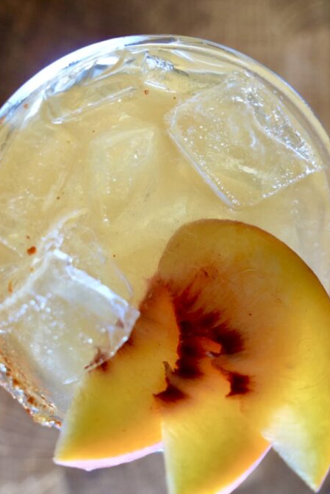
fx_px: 938
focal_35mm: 68
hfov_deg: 19.9
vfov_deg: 29.5
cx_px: 159
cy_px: 250
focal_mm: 29.9
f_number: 2.8
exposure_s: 1/100
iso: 640
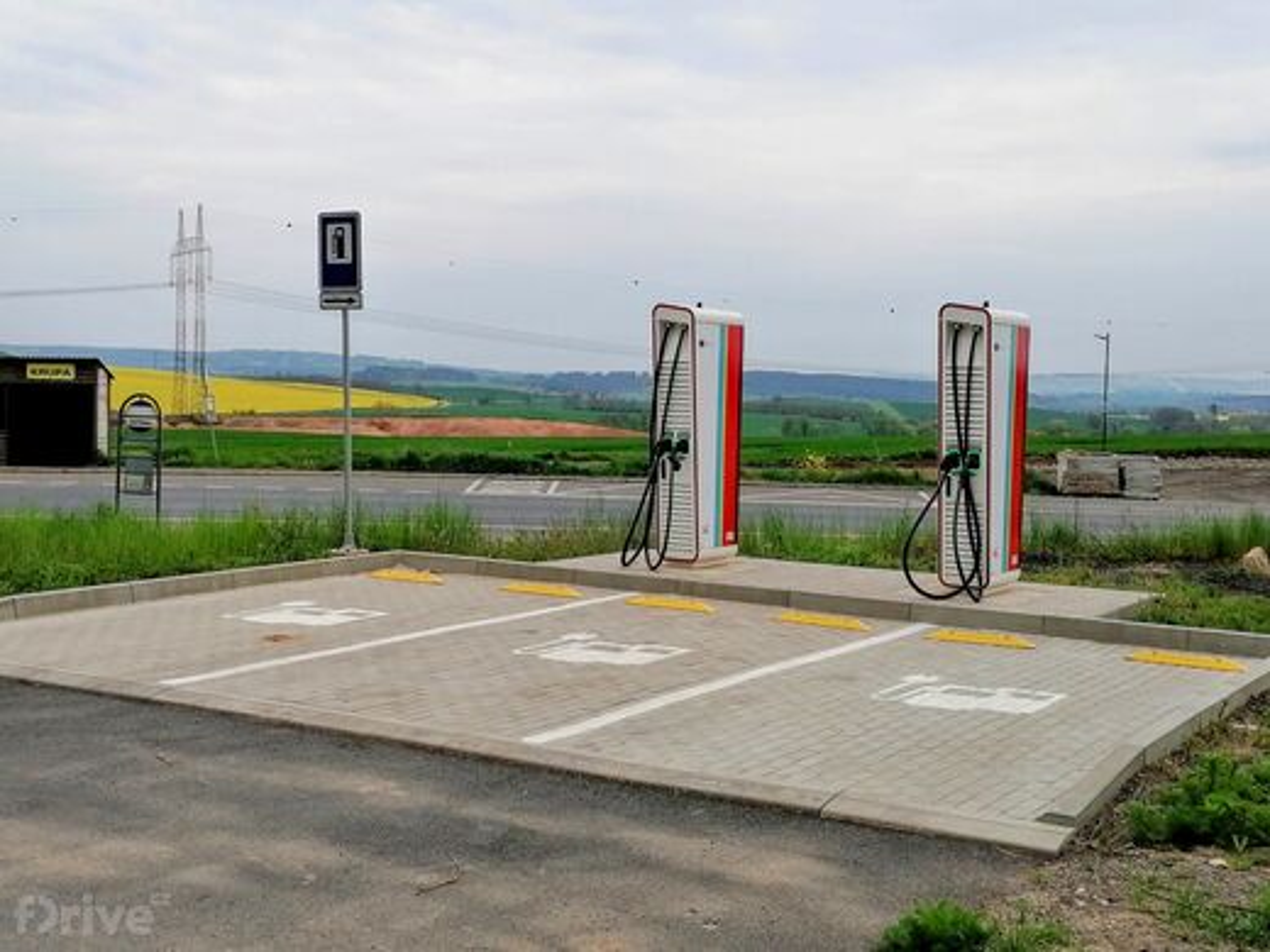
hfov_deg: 41.2
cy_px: 476
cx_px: 635
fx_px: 1688
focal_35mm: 46
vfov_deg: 31.5
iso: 50
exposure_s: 1/688
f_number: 1.8
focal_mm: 5.3
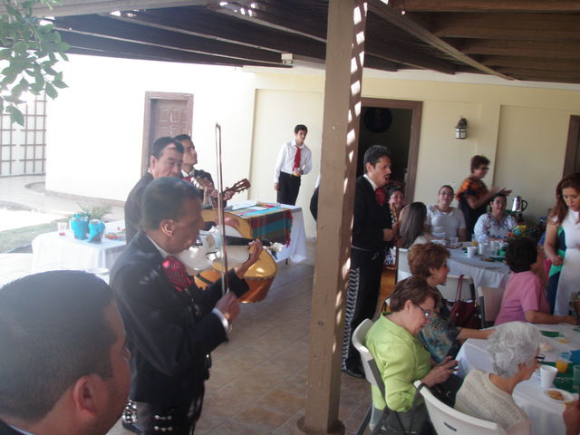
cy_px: 218
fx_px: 637
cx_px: 290
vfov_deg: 37.7
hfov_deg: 49.0
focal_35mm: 38
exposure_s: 1/30
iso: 80
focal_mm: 6.7
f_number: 3.5
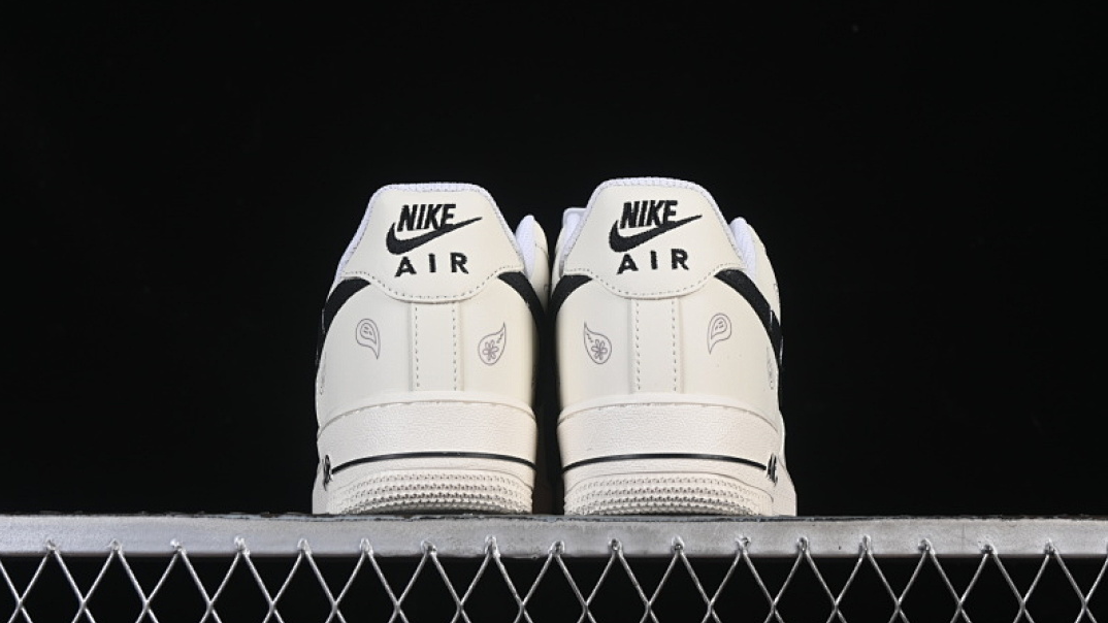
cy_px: 286
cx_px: 552
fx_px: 2321
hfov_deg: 26.9
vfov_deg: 15.3
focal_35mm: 79
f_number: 8
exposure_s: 1/100
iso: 160
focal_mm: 50
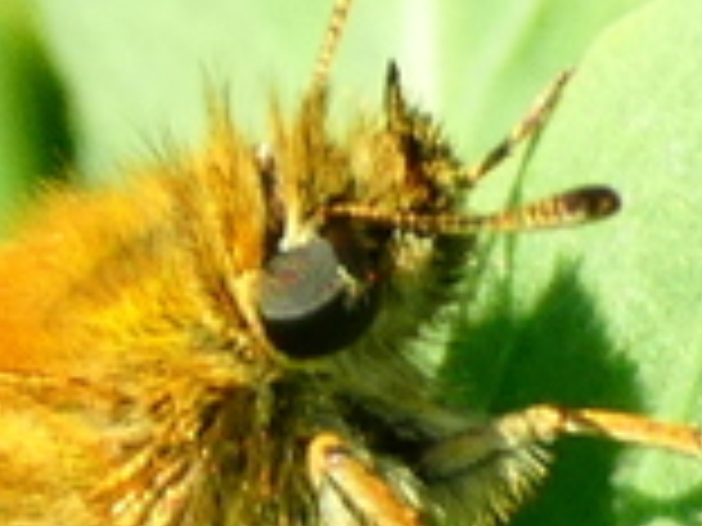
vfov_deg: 1.8
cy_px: 566
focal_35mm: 818
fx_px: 16589
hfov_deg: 2.4
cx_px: 65
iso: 80
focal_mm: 26.9
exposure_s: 1/80
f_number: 5.4
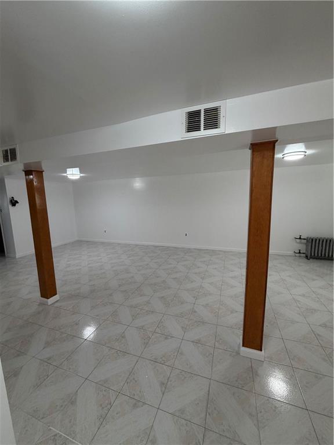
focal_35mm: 14
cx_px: 167
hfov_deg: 85.7
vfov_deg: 102.1
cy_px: 222
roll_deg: +1.6
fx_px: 180
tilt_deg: -8.2
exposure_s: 1/60
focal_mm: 2.22
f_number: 2.2
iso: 160
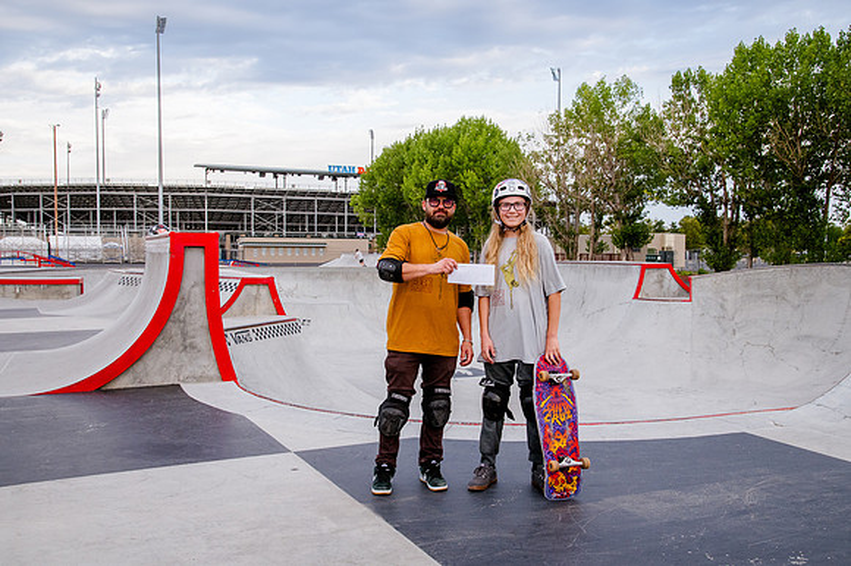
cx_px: 426
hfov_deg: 54.3
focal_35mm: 35
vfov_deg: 37.7
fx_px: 829
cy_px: 283
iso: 2500
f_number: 9
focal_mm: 34
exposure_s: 1/400
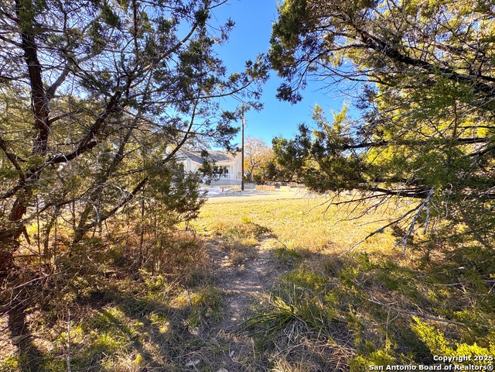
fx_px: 200
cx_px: 248
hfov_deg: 102.1
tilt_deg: +0.3
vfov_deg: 85.7
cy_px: 186
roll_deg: -0.4
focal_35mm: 14
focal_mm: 2.22
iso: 40
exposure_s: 1/636
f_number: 2.2
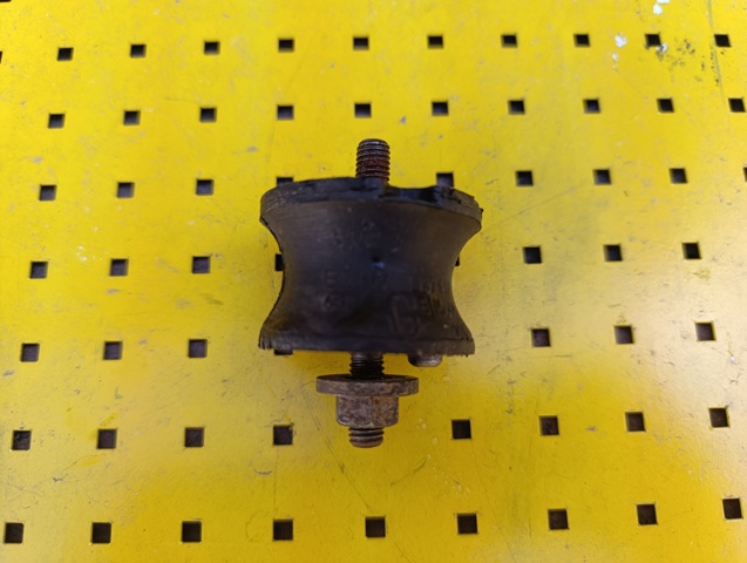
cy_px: 282
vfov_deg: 59.0
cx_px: 374
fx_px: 497
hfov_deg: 73.8
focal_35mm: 23
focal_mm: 6.14
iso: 64
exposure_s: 1/100
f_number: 1.6
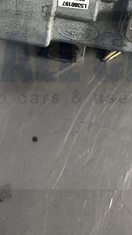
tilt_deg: -60.1
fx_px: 373
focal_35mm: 60
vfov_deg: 32.3
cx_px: 88
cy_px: 3
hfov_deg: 20.0
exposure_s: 1/50
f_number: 1.6
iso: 400
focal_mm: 5.1
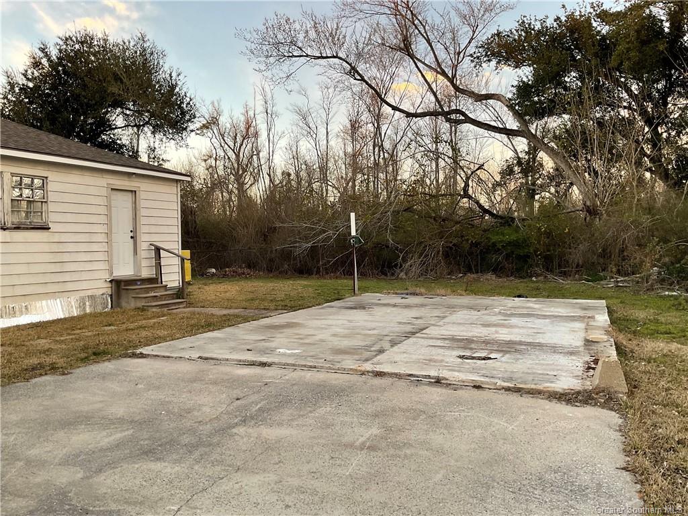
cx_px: 344
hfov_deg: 61.7
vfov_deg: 48.2
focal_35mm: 29
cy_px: 258
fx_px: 576
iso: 50
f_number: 1.8
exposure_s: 1/120
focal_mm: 3
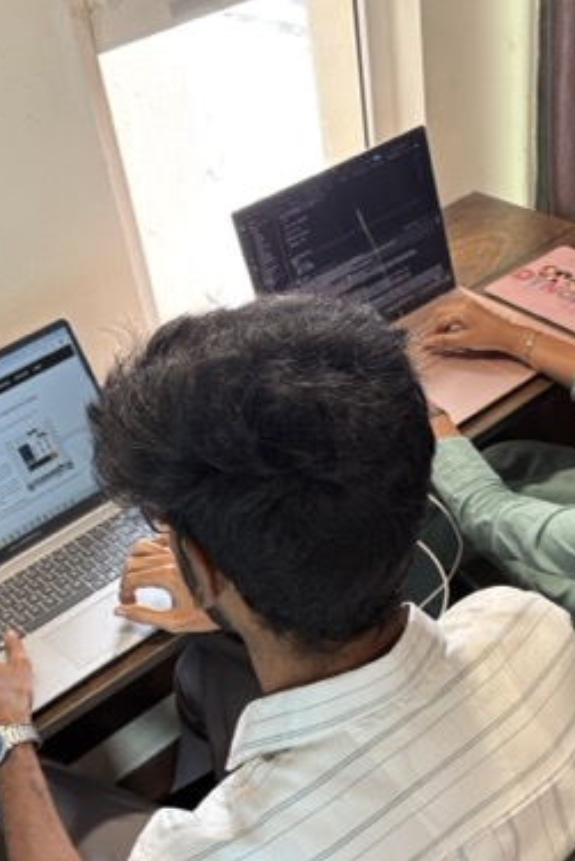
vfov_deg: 41.5
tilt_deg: -44.0
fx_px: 1101
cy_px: 641
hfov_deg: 29.1
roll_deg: +7.4
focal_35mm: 46
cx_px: 371
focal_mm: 5.96
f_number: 1.6
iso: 125
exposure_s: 1/66
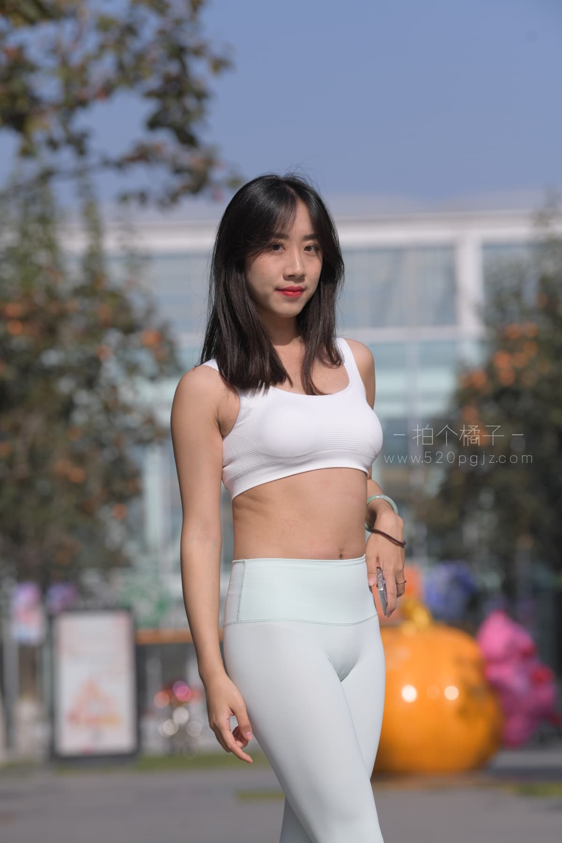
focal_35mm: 140
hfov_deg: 9.8
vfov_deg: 14.7
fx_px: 3278
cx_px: 281
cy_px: 422
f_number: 5
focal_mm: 140
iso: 90
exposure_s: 1/1000
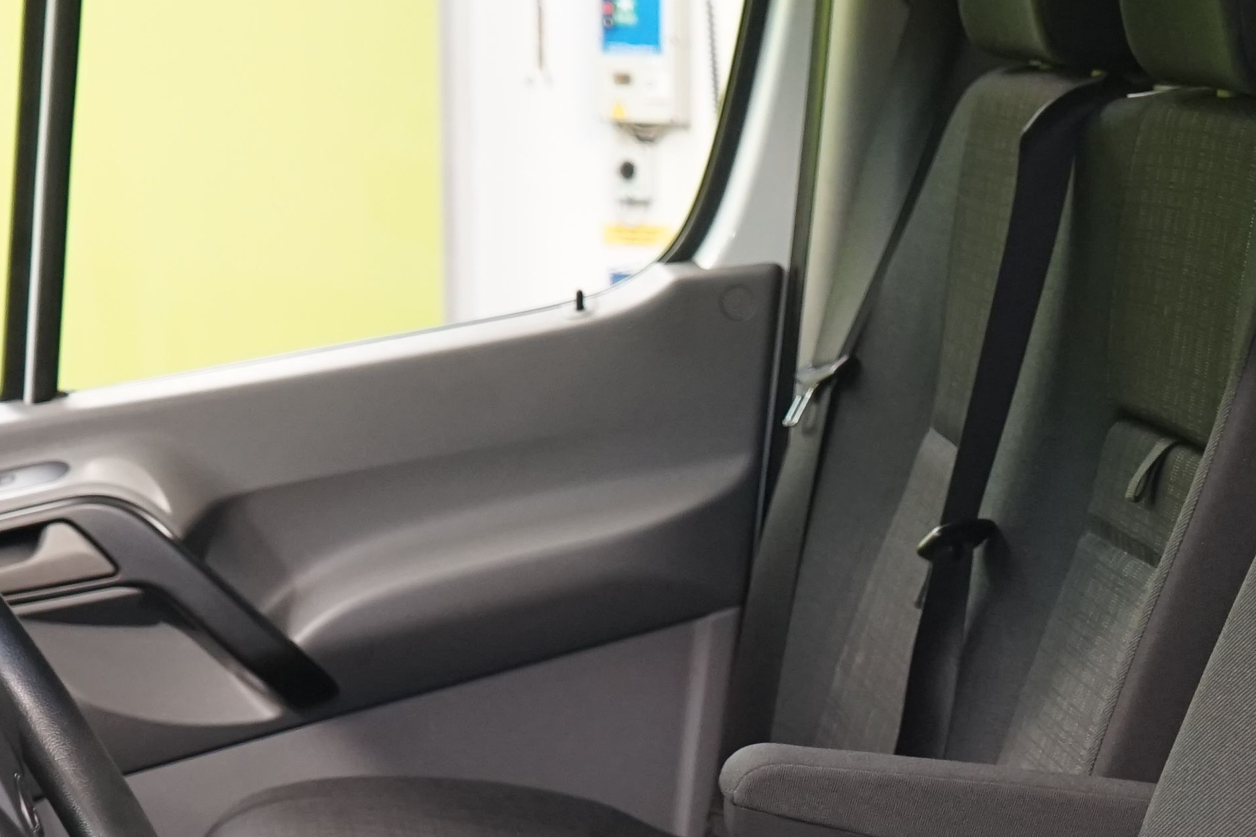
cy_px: 727
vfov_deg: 14.3
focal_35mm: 95
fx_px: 3314
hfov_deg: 21.0
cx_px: 1133
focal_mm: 30
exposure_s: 1/30
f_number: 4.5
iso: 1250
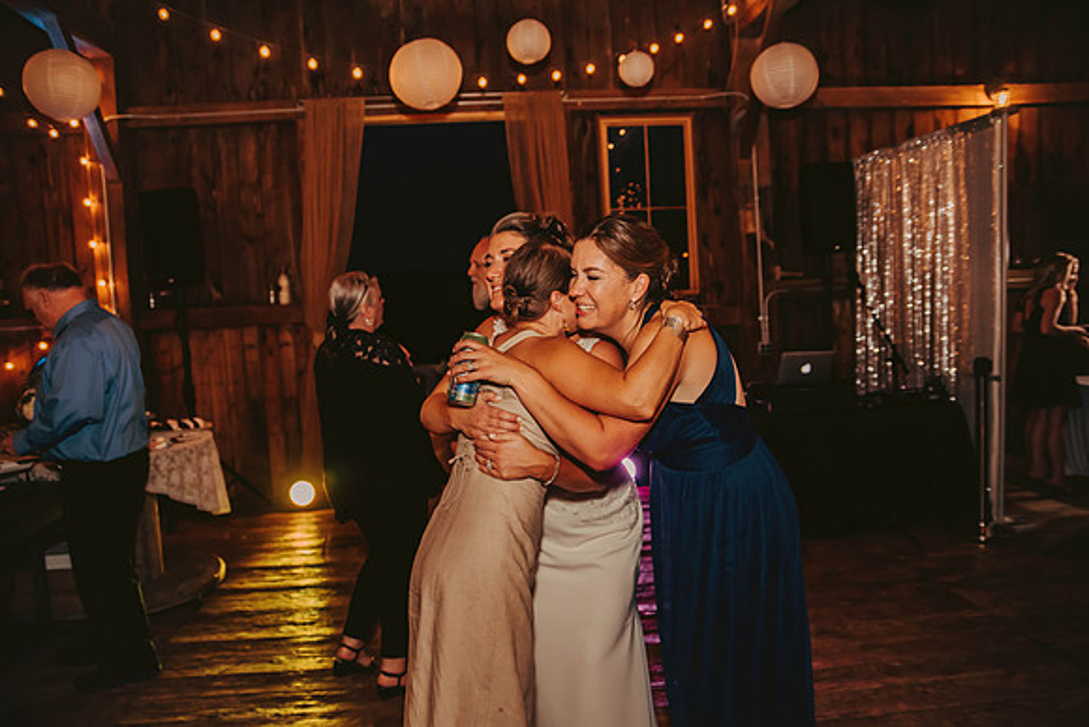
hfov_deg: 65.5
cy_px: 364
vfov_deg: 46.4
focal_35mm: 28
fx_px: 847
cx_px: 544
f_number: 2.8
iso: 1250
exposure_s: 1/125
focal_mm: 28
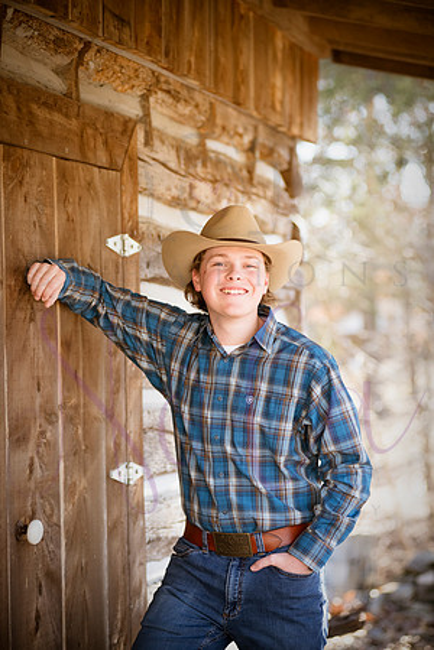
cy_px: 325
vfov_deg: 19.5
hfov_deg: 13.0
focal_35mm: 105
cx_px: 217
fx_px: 1899
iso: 800
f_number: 3.5
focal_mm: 105
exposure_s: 1/500
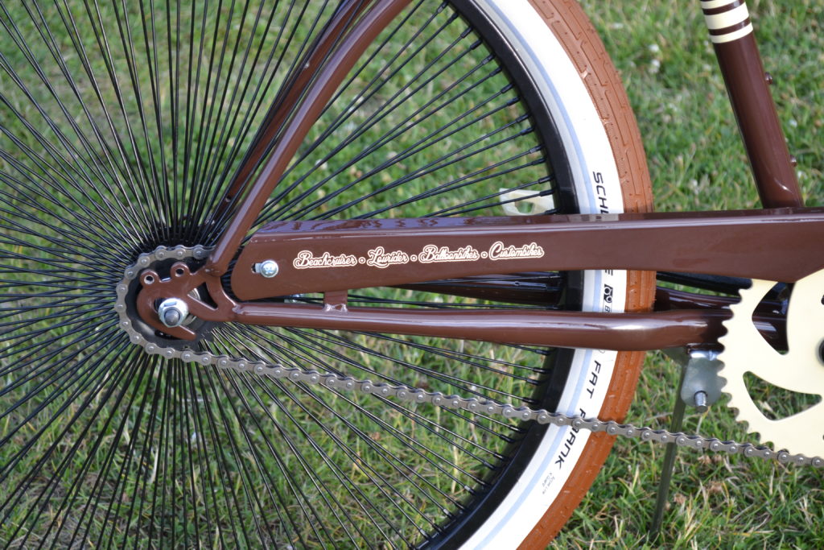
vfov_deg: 16.6
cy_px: 275
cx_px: 412
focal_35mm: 82
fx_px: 1888
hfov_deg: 24.6
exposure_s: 1/125
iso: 360
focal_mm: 55
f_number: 5.6
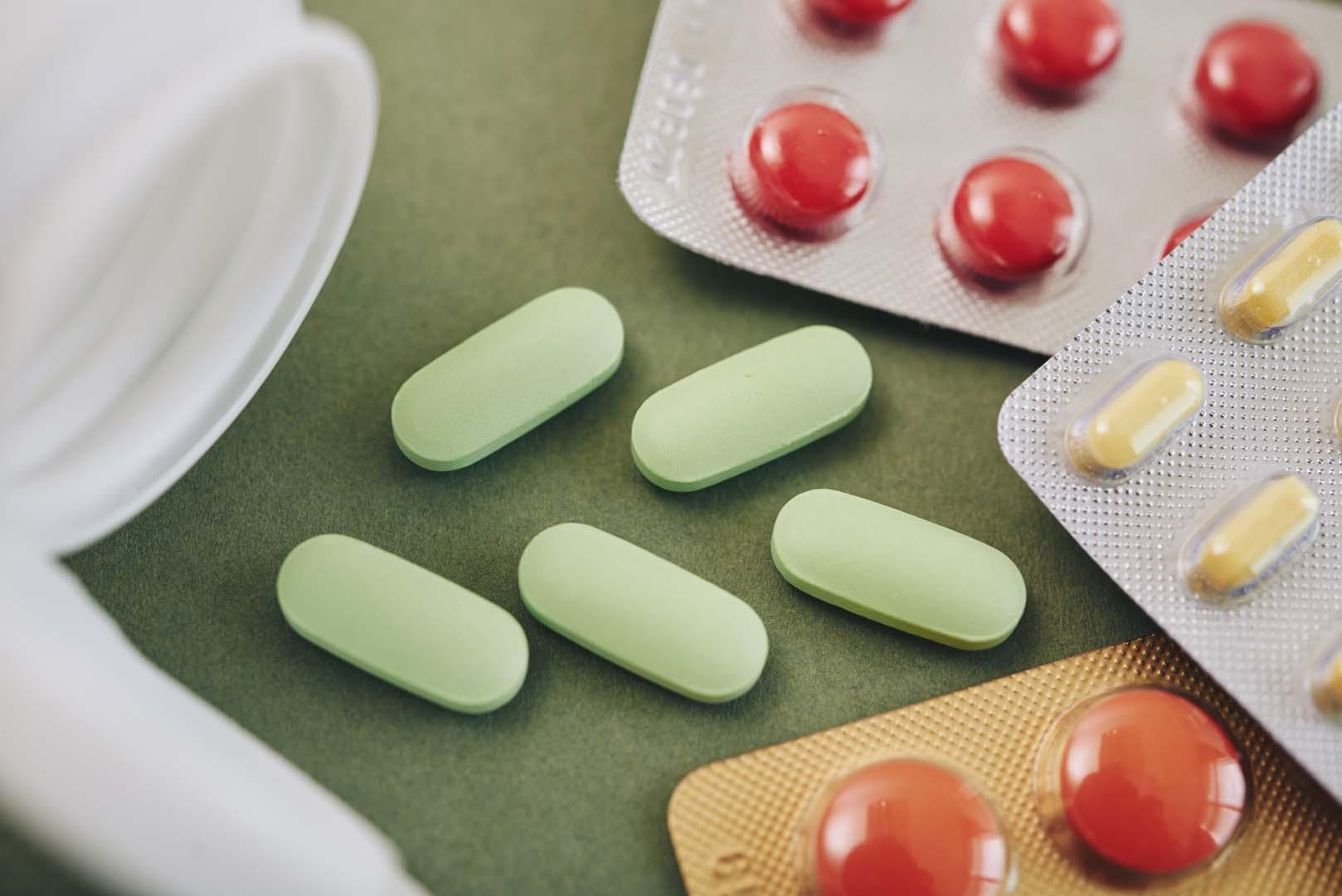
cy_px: 448
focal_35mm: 60
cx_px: 671
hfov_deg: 33.4
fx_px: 2237
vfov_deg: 22.6
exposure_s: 1/250
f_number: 4.8
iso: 200
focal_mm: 60
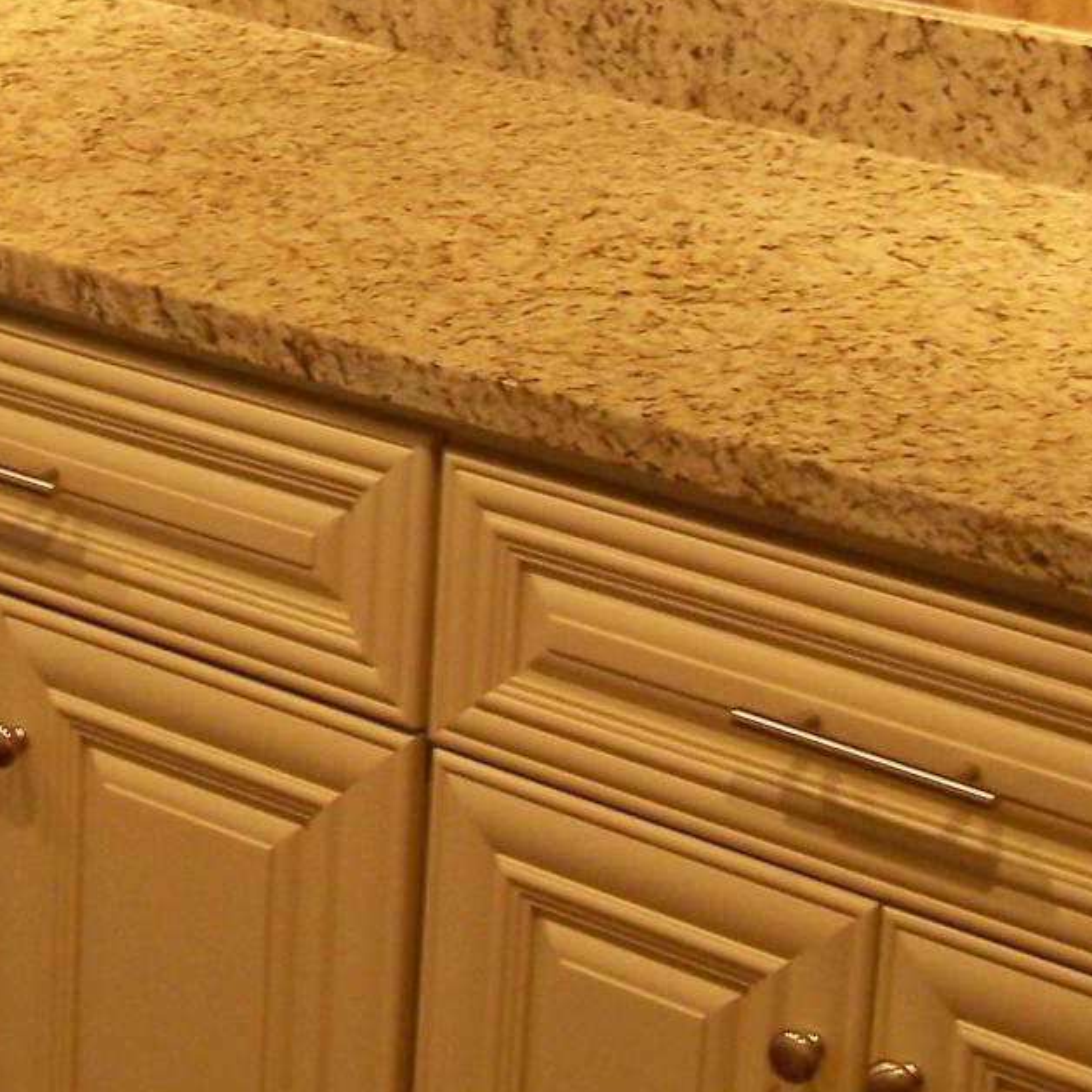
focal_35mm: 107
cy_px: -21
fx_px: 3819
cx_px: -73
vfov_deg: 15.9
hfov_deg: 15.9
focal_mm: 6.3
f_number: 2.8
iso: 64
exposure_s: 1/10
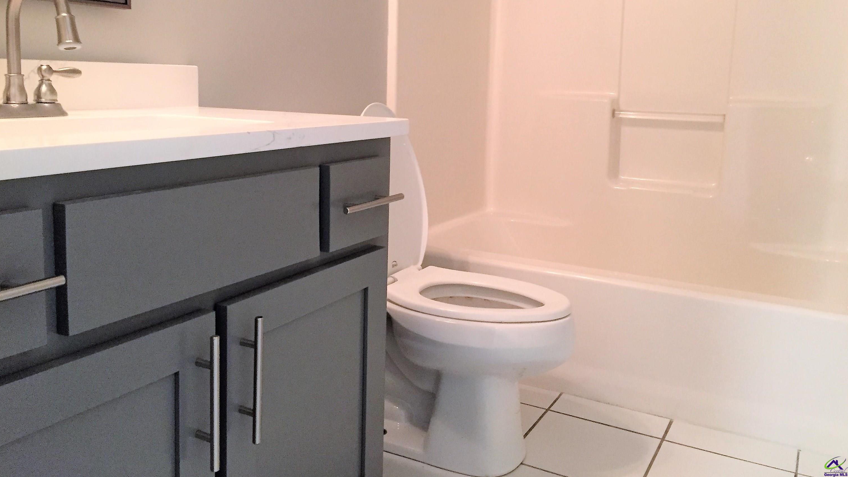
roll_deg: -1.5
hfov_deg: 61.0
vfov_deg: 36.3
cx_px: 422
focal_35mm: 32
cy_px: 161
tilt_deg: -6.0
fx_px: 720
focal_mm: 4.15
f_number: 2.2
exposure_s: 1/24
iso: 250
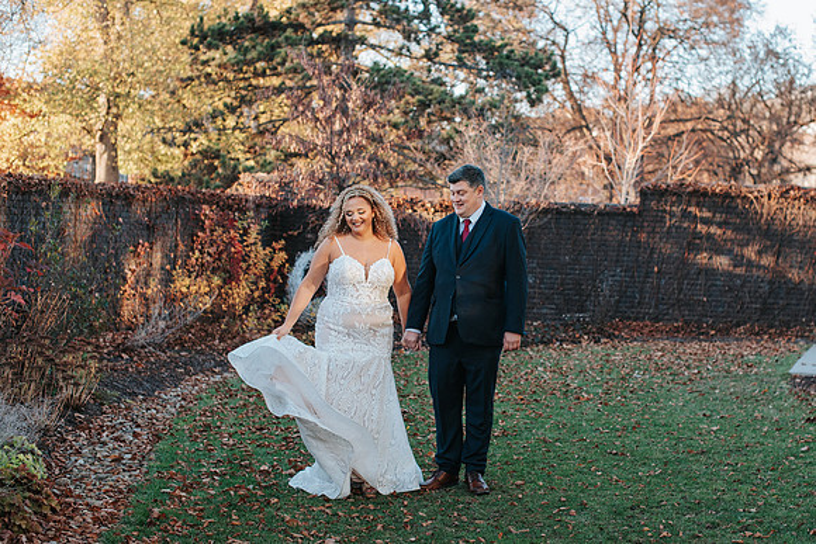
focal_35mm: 61
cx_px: 483
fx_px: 1373
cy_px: 292
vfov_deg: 22.4
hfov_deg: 33.0
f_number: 3.2
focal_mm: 50
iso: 900
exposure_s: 1/500
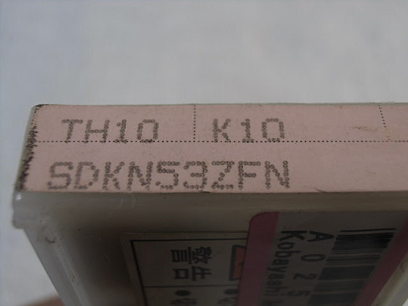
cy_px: 153
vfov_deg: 30.9
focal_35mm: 47
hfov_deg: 40.4
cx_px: 204
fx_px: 554
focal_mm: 8.29
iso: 64
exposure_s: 1/80
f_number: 4.2
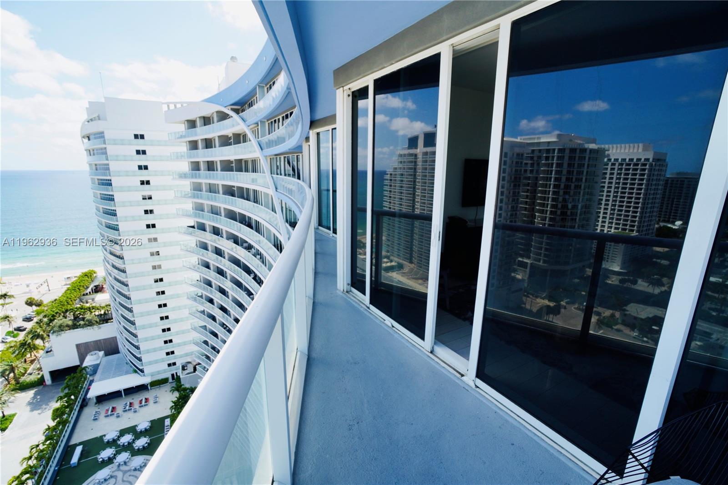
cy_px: 242
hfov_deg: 100.4
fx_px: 303
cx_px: 364
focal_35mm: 15
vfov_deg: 77.3
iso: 100
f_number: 7.1
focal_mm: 10
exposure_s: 1/160
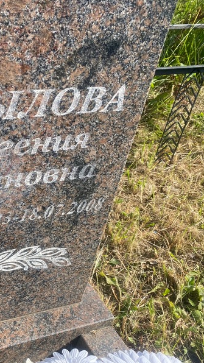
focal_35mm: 38
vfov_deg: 52.8
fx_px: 366
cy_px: 182
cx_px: -13
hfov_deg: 28.6
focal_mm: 4.25
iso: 32
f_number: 1.8
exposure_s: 1/1272
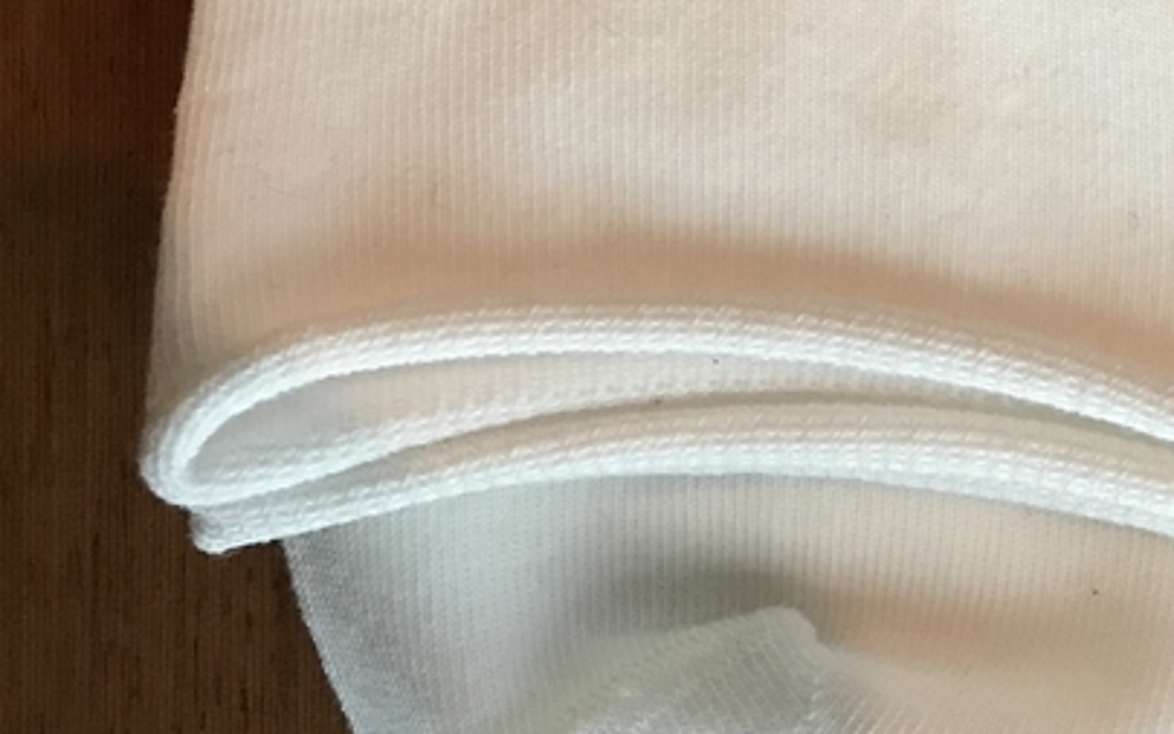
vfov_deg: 16.1
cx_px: 965
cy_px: -308
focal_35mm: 75
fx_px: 2399
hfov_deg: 26.9
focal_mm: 3.99
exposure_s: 1/15
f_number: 1.8
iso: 50
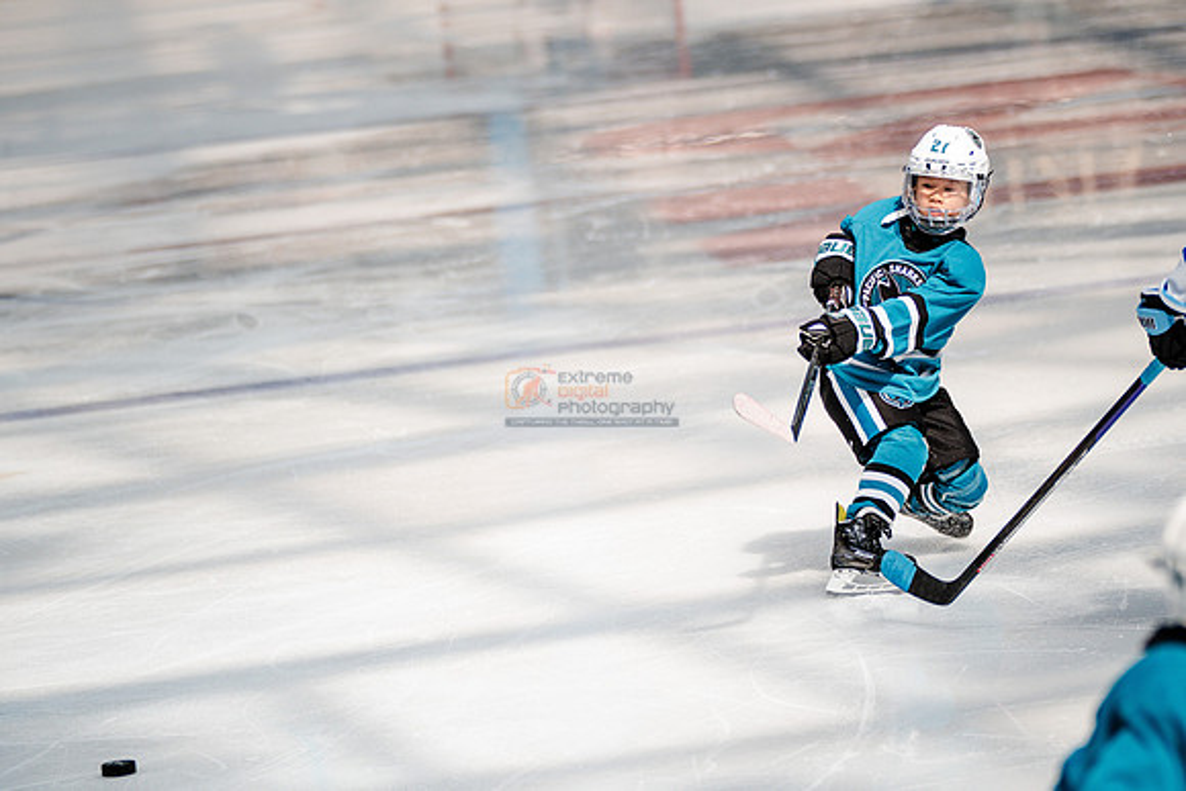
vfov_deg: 6.8
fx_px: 6705
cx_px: 725
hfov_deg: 10.1
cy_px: 310
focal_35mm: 203
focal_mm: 166
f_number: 3.2
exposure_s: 1/3200
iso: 1250
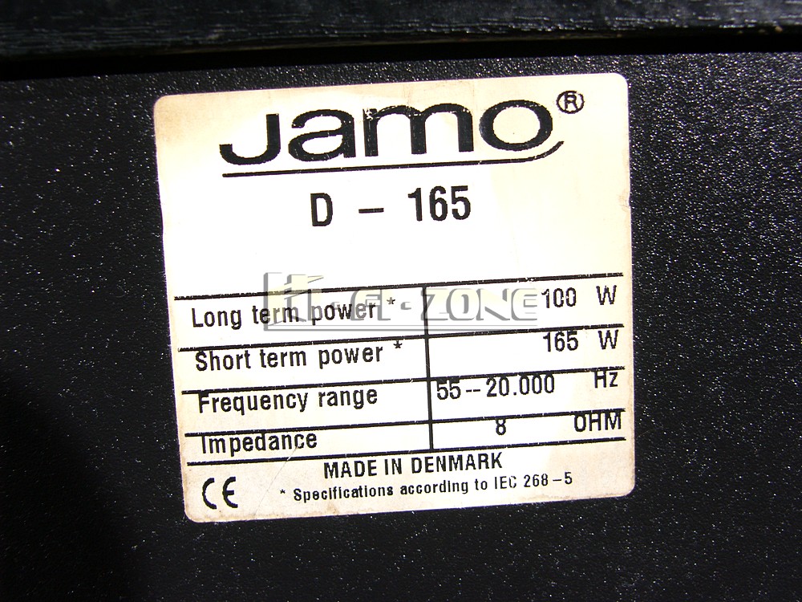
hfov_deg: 34.9
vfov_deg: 26.6
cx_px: 401
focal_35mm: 55
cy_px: 301
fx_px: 1274
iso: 50
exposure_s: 1/60
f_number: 3.5
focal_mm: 14.2
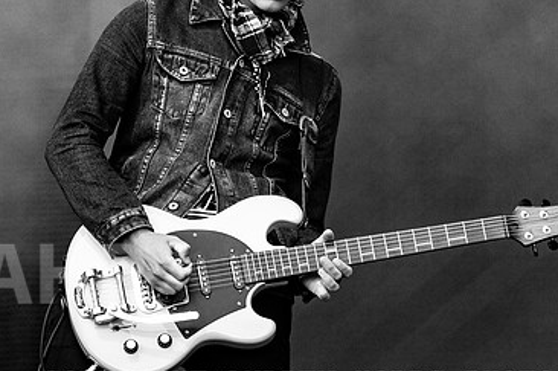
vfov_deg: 2.9
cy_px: 50
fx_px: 7213
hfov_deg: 4.4
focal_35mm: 466
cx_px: 290
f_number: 5.6
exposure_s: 1/640
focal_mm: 200
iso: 2500
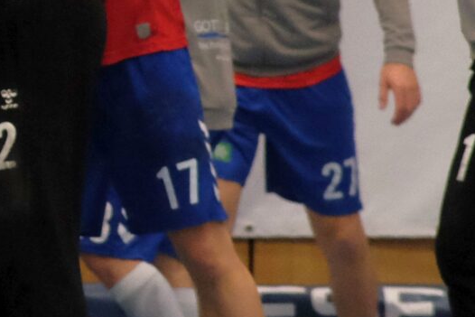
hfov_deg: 3.3
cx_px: -410
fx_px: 8222
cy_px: 3
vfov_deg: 2.2
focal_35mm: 623
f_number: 2.8
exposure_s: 1/500
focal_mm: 85
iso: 4000
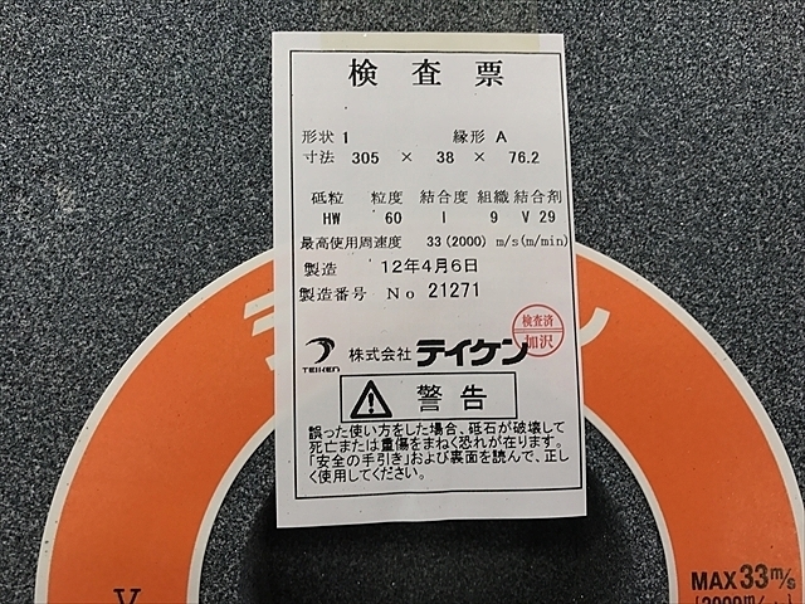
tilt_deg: -84.4
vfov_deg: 49.7
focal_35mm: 28
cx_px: 402
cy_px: 302
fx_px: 651
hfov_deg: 63.4
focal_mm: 3.99
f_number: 1.8
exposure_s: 1/60
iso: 25
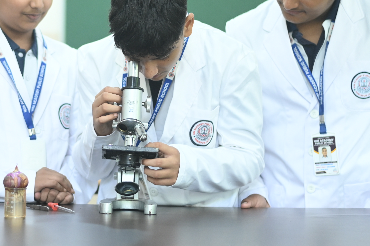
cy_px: 59
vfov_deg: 12.3
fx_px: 1140
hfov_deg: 18.3
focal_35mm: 111
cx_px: 81
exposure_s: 1/200
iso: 800
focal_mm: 50
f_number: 1.8
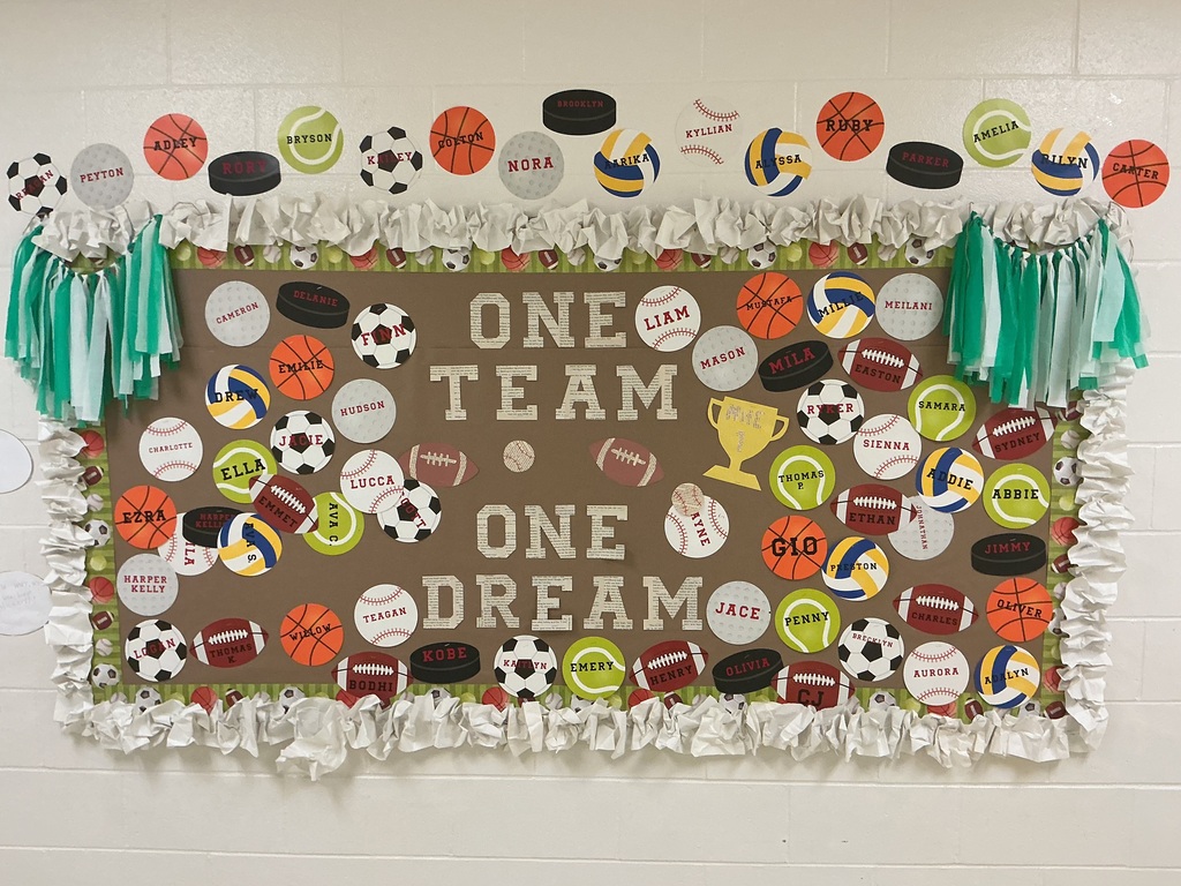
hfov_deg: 61.7
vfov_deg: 48.2
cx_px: 590
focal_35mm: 29
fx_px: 989
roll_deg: -0.3
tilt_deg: -5.3
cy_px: 443
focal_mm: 3
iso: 100
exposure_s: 1/60
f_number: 1.8
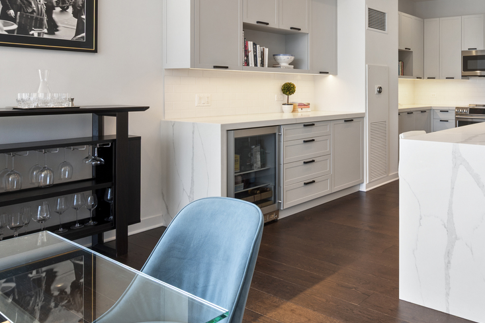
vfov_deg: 41.4
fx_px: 417
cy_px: 91
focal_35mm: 31
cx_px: 380
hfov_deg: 56.4
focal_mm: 14
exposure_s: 1/5
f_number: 10
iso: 100
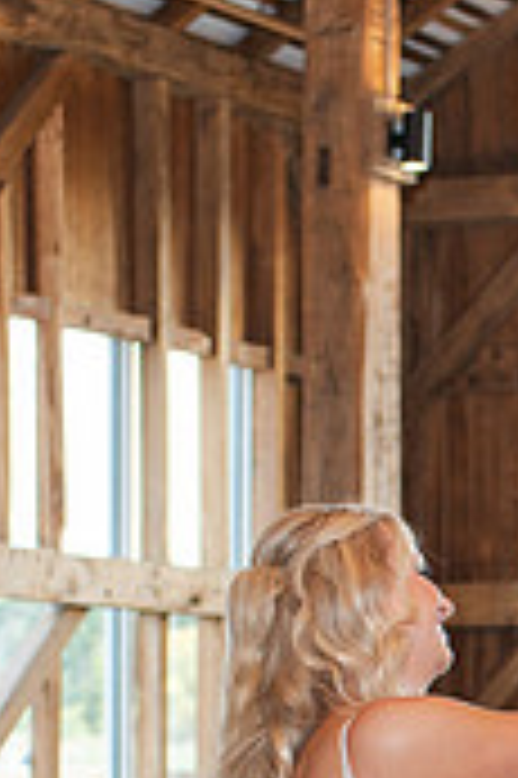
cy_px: 985
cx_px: 762
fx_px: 2963
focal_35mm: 137
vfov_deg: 14.4
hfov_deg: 9.7
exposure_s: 1/200
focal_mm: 35
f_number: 3.2
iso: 500
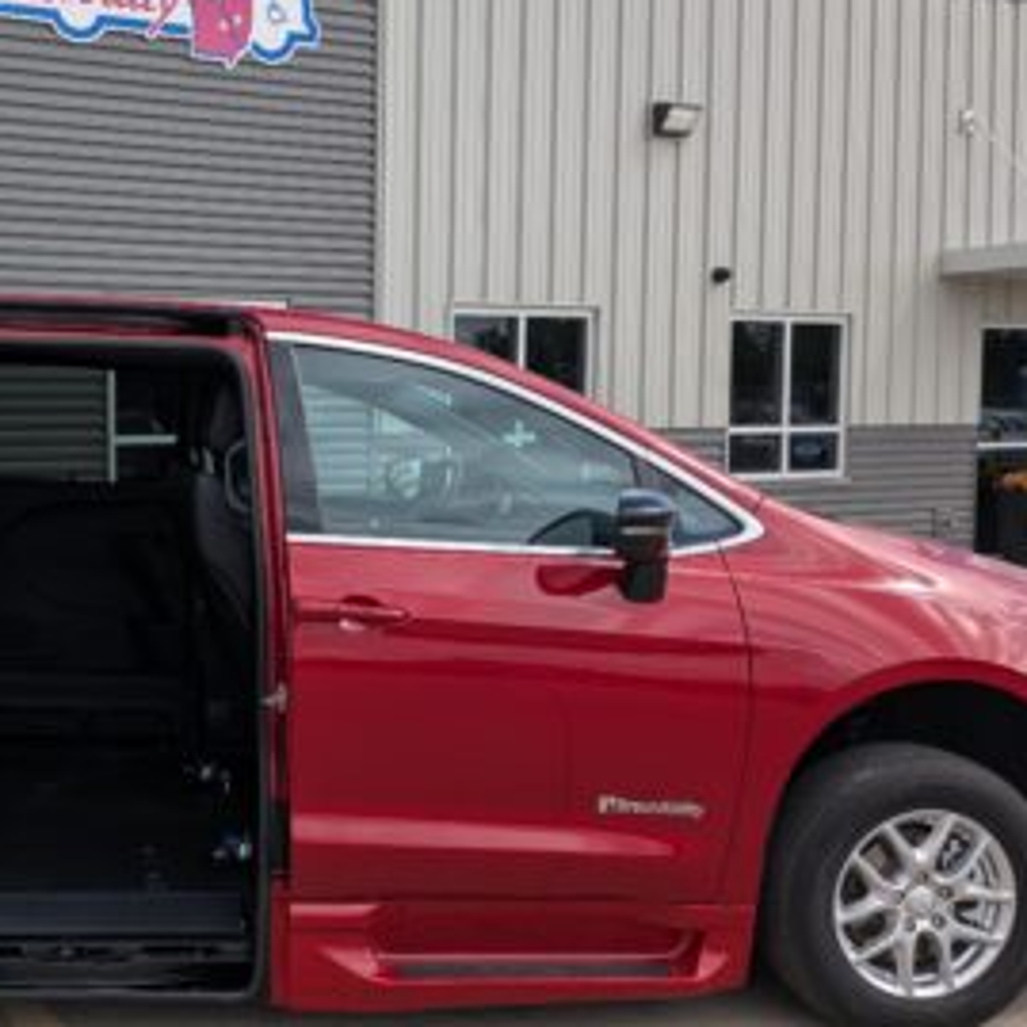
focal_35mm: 42
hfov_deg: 38.0
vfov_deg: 40.0
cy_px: 508
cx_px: 158
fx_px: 1410
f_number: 1.7
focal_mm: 4.53
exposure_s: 1/1447
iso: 30
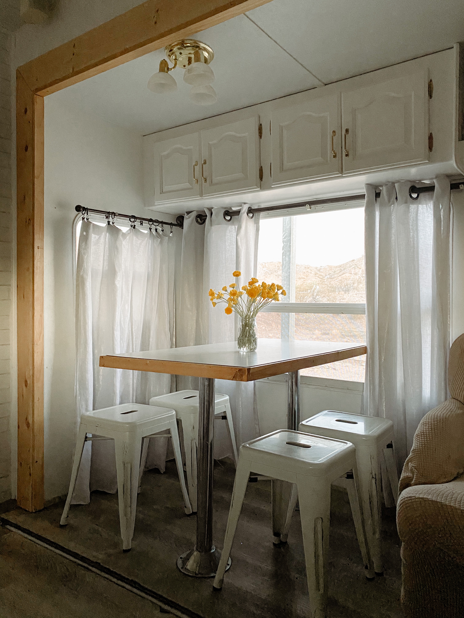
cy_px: 309
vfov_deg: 67.3
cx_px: 232
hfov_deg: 53.1
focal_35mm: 26
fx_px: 465
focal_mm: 4.25
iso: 640
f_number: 1.8
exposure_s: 1/35
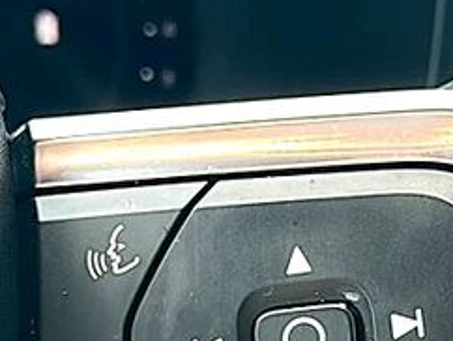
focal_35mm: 130
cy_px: 314
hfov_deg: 15.1
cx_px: 369
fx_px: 1703
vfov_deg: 11.3
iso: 80
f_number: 1.78
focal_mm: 6.86
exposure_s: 1/276
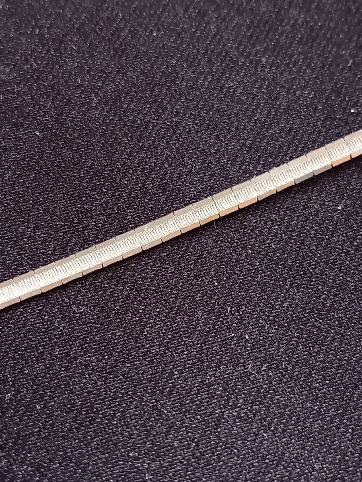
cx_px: 181
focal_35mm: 50
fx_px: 697
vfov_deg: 38.2
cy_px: 241
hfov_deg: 29.1
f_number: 1.8
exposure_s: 1/20
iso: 758
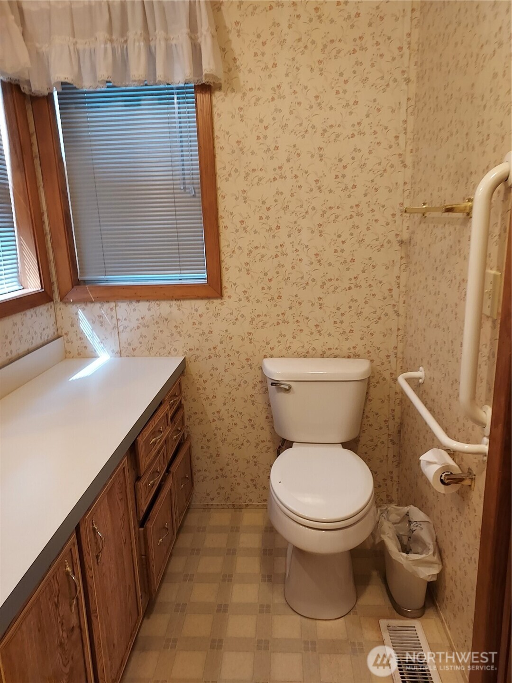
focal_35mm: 24
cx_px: 256
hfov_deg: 56.8
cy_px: 342
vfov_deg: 71.6
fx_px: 473
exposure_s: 1/60
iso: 250
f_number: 1.8
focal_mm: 4.6
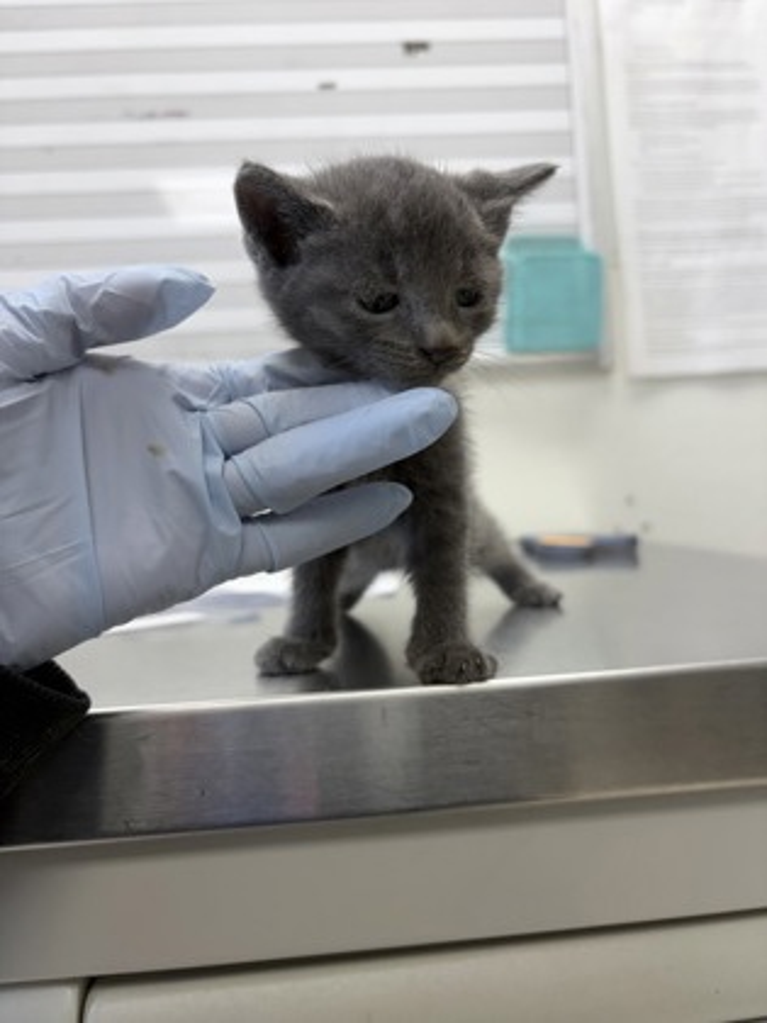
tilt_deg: +0.3
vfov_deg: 67.3
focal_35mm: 26
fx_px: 768
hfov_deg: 53.1
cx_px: 384
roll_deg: +4.7
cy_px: 512
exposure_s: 1/120
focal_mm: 5.96
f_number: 1.6
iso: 80
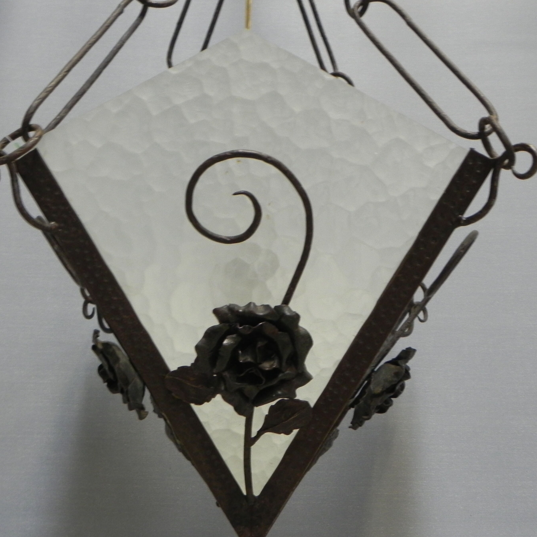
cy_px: 271
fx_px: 860
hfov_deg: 34.7
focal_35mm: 49
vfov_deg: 34.7
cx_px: 260
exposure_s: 1/12.4
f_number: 3.2
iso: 400
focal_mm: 7.3
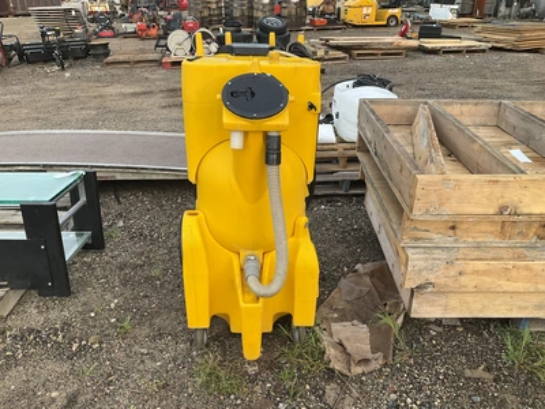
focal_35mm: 29
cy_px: 204
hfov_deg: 61.7
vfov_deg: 48.2
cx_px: 272
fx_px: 457
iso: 25
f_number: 1.8
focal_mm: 3
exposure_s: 1/122
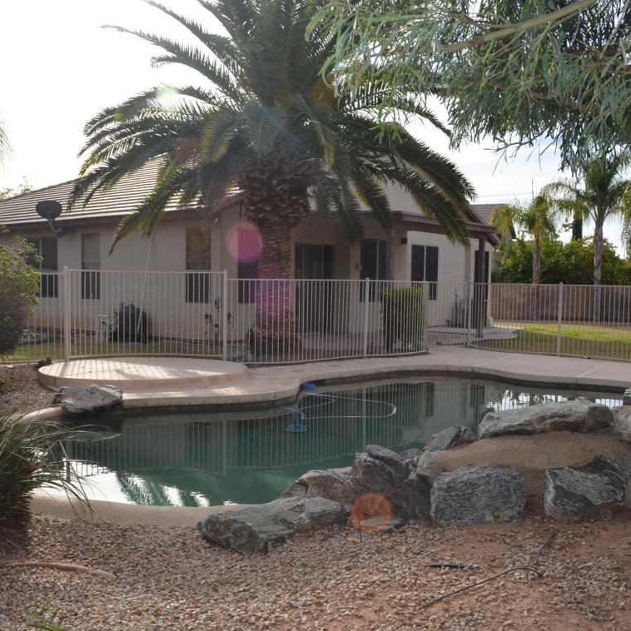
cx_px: 294
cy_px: 319
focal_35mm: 35
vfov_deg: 47.2
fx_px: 722
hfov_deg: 47.2
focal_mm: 18
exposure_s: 1/200
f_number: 8
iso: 100
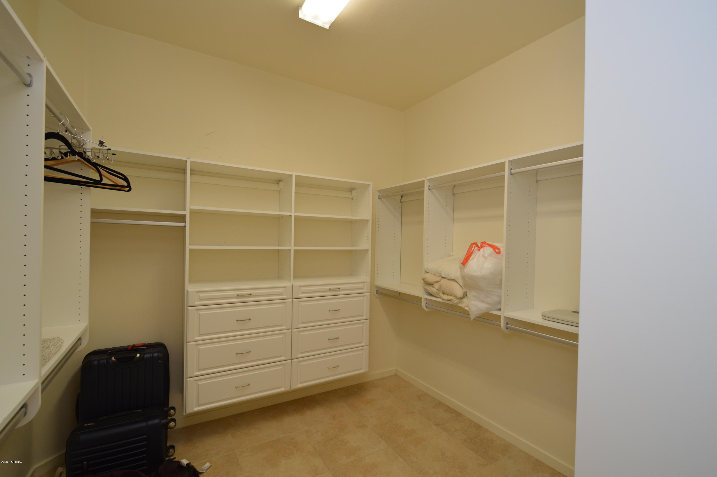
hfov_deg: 100.4
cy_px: 238
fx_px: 298
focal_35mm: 15
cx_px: 358
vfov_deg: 77.2
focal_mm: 10
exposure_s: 1/60
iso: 400
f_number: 4
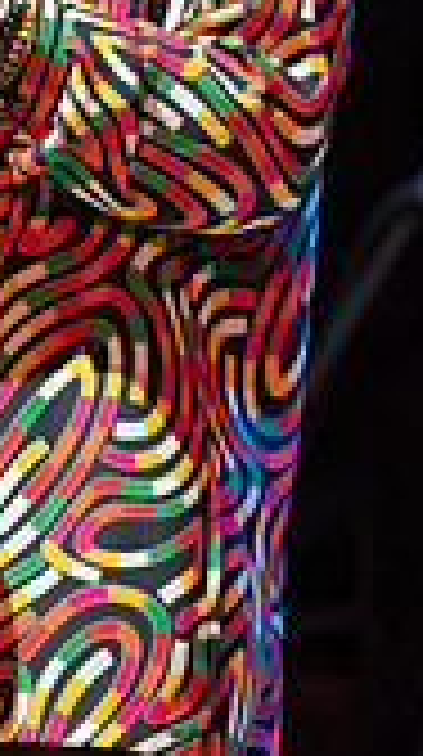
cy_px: 254
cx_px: 94
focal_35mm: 1228
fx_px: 24585
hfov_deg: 1.0
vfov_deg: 1.8
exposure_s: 1/320
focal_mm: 339
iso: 5000
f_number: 5.6
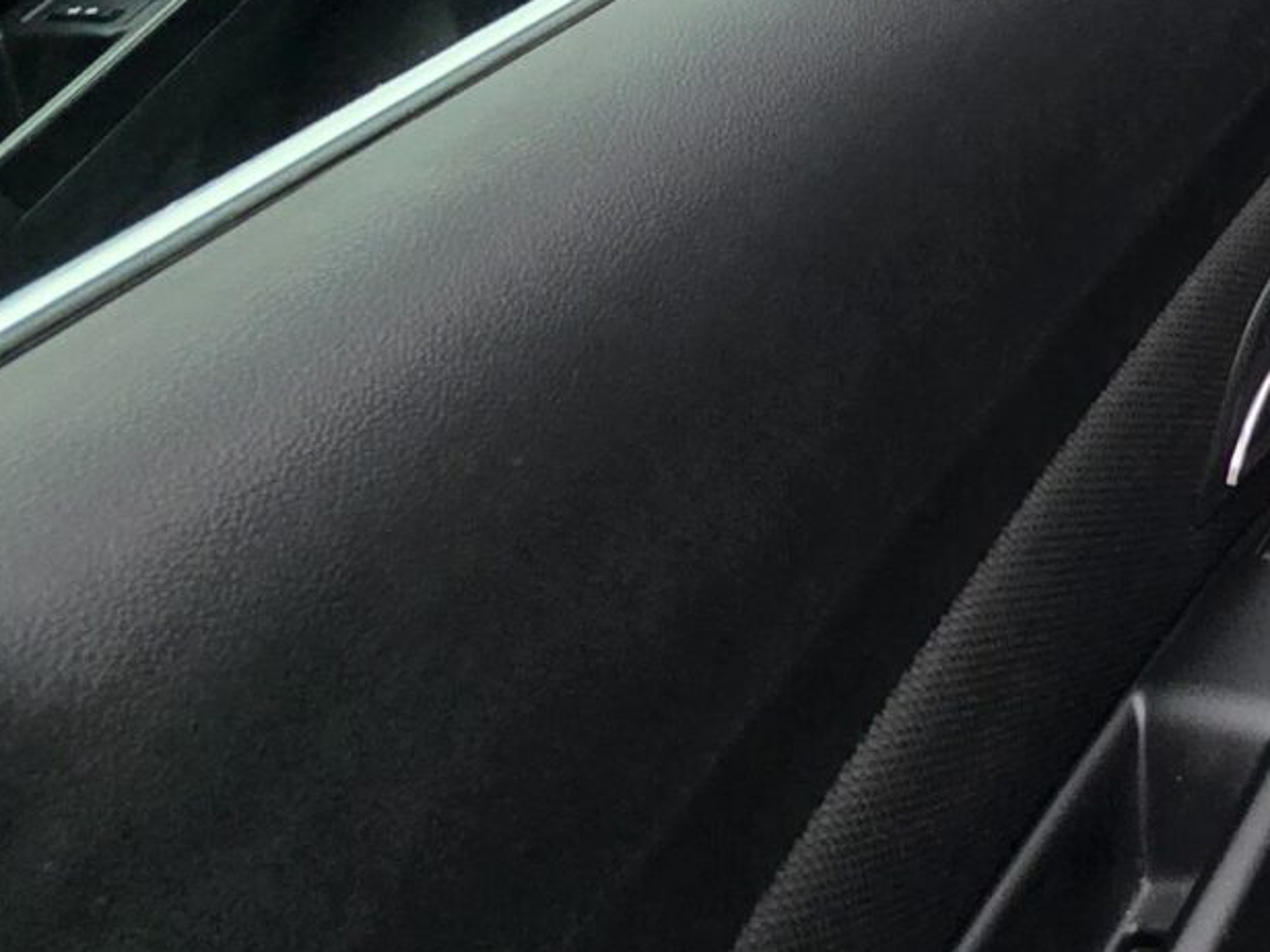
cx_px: 2097
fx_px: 1981
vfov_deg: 22.3
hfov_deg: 24.0
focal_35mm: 54
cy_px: -474
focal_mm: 2.2
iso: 50
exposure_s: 1/494
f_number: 2.2
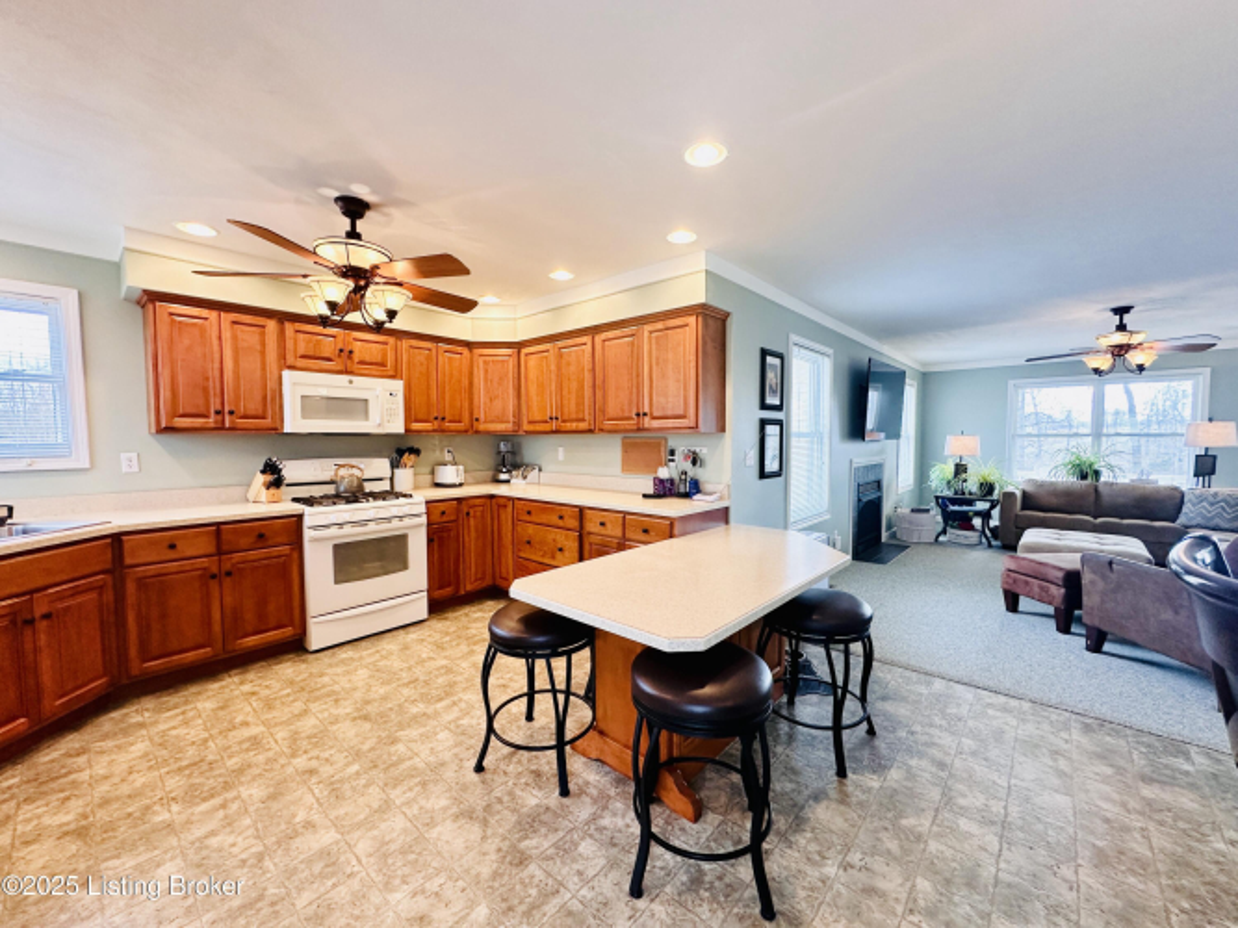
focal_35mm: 14
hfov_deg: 102.1
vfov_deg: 85.7
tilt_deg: -2.1
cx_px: 619
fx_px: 501
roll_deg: +0.2
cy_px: 464
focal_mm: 2.22
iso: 160
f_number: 2.2
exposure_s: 1/60
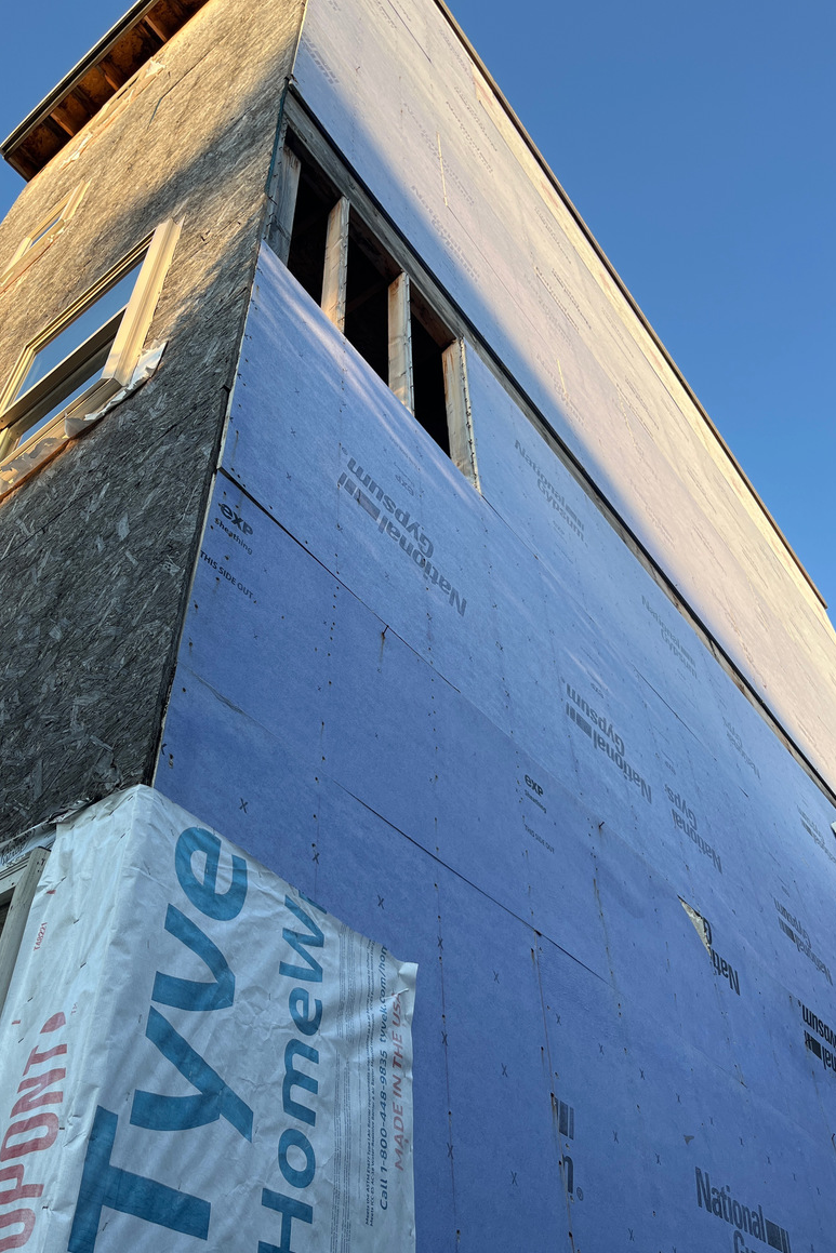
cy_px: 639
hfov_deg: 46.3
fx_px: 975
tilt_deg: +43.9
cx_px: 376
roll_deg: -0.9
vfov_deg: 65.5
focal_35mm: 28
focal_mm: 5.1
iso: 50
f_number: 1.6
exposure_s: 1/639
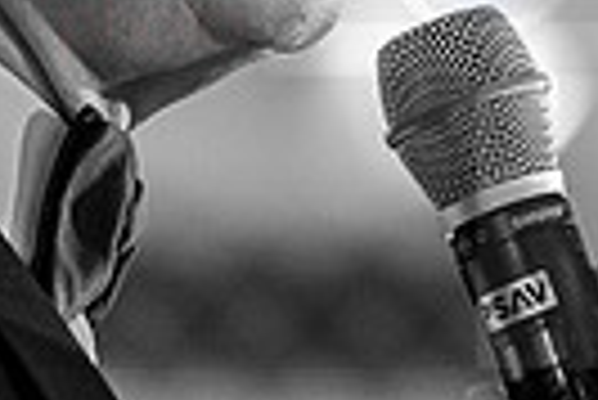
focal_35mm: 973
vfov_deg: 1.4
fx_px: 16180
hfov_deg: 2.1
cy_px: -138
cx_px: 630
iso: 6400
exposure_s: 1/250
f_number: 2.8
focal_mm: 200
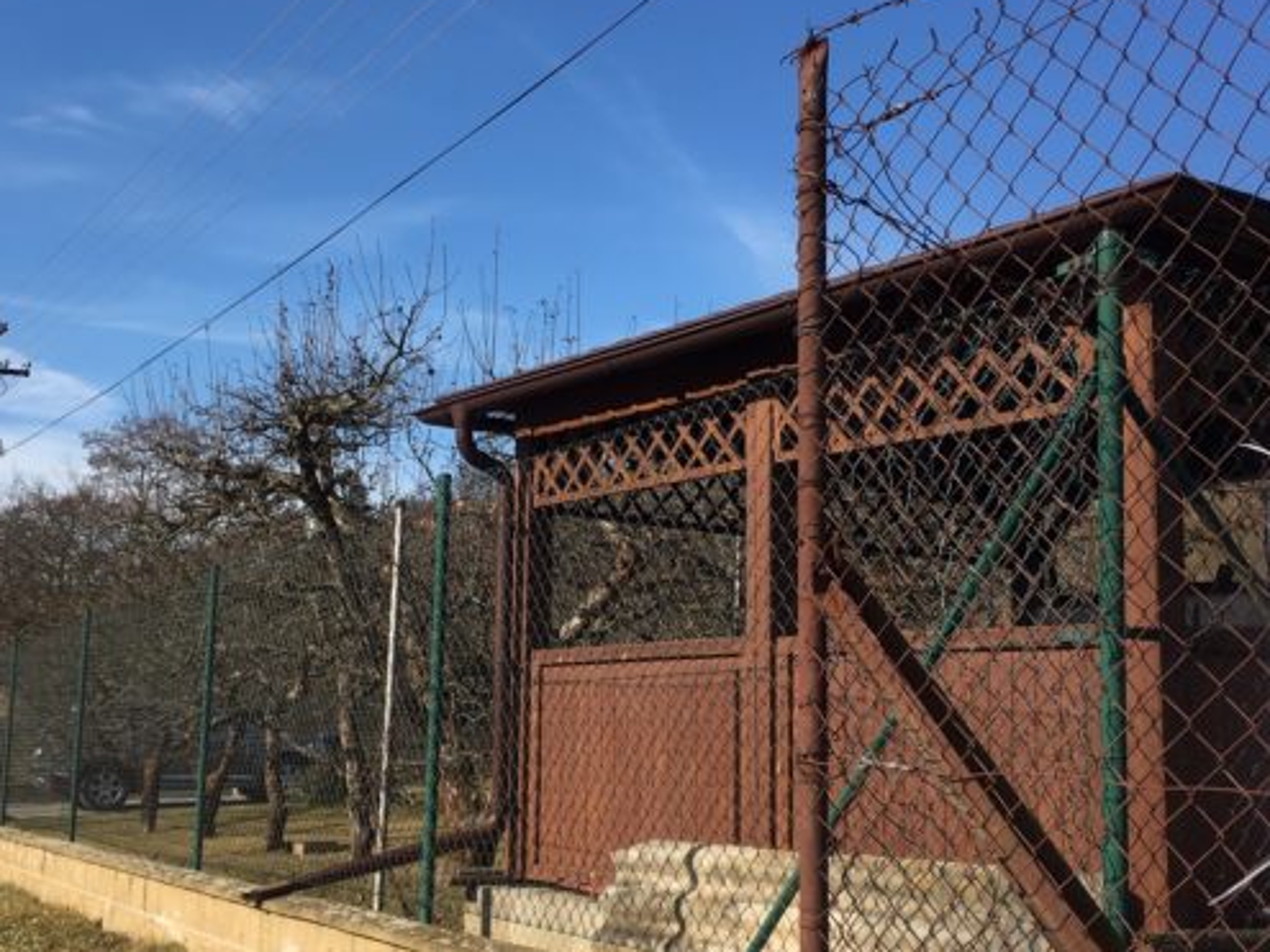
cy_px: 500
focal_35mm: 45
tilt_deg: +6.8
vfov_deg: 32.2
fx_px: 1651
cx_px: 575
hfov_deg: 42.0
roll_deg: -1.8
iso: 25
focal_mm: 4.15
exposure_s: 1/1241
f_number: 2.2
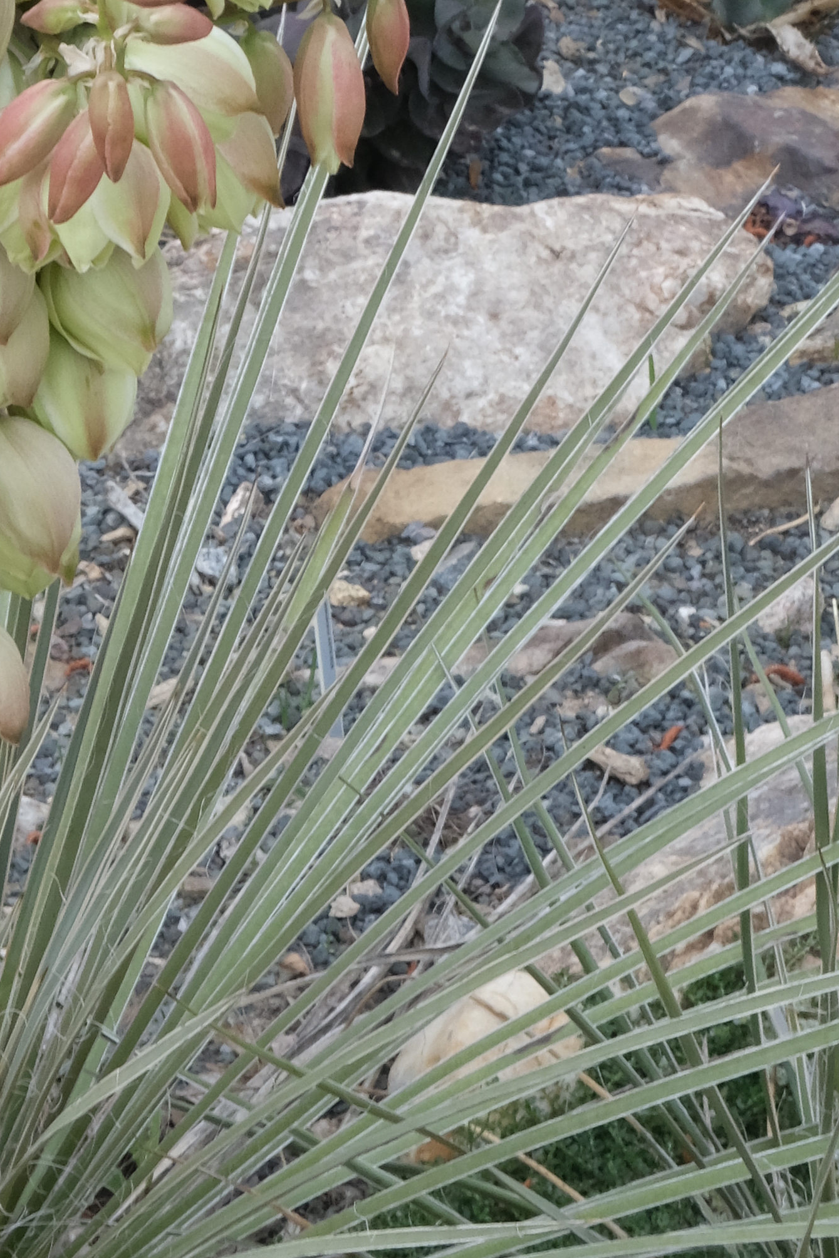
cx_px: 51
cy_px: -376
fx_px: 5104
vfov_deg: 13.5
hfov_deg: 9.3
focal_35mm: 146
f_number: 14
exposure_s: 1/26
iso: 800
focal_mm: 31.5
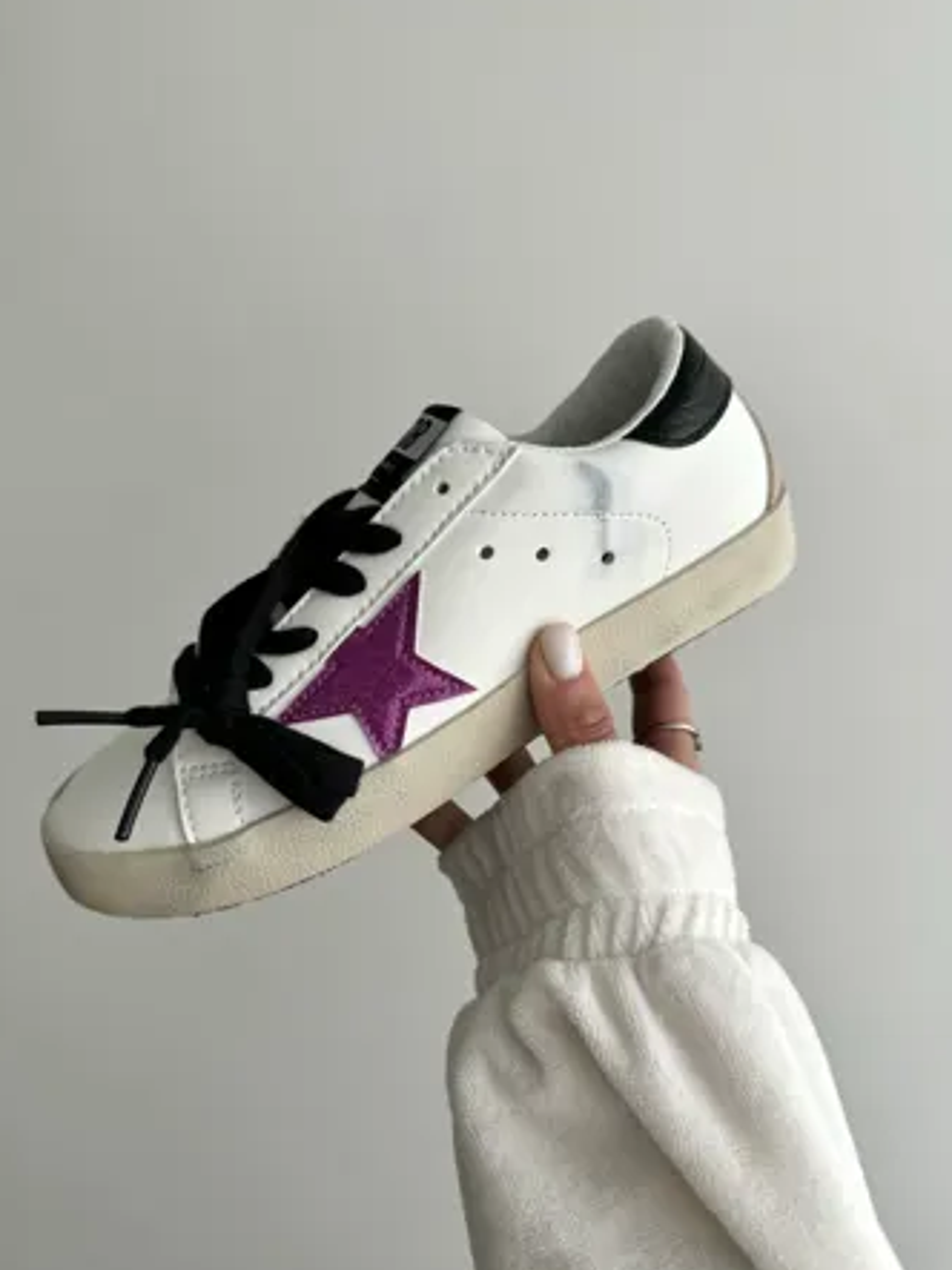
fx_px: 954
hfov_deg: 53.0
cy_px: 625
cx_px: 442
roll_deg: +0.2
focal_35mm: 26
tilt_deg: -10.8
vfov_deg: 67.3
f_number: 1.78
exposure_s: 1/170
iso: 64
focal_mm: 6.86
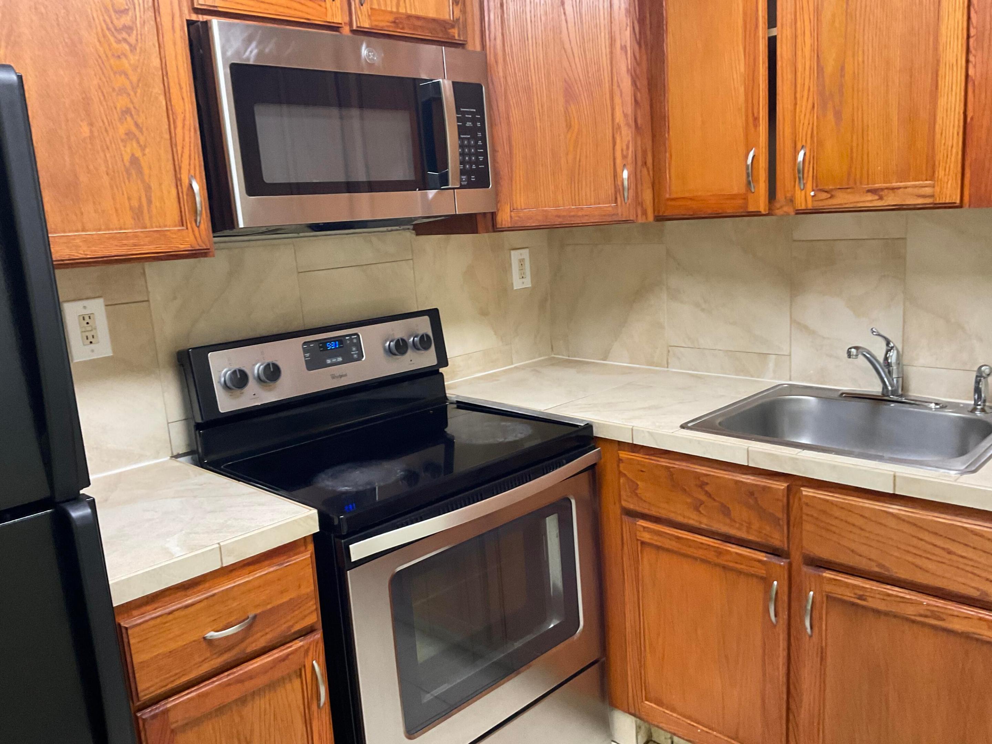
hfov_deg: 61.7
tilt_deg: -11.7
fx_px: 831
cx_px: 496
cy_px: 372
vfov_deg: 48.2
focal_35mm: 29
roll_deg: +2.6
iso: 200
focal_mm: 3
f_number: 1.8
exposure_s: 1/60
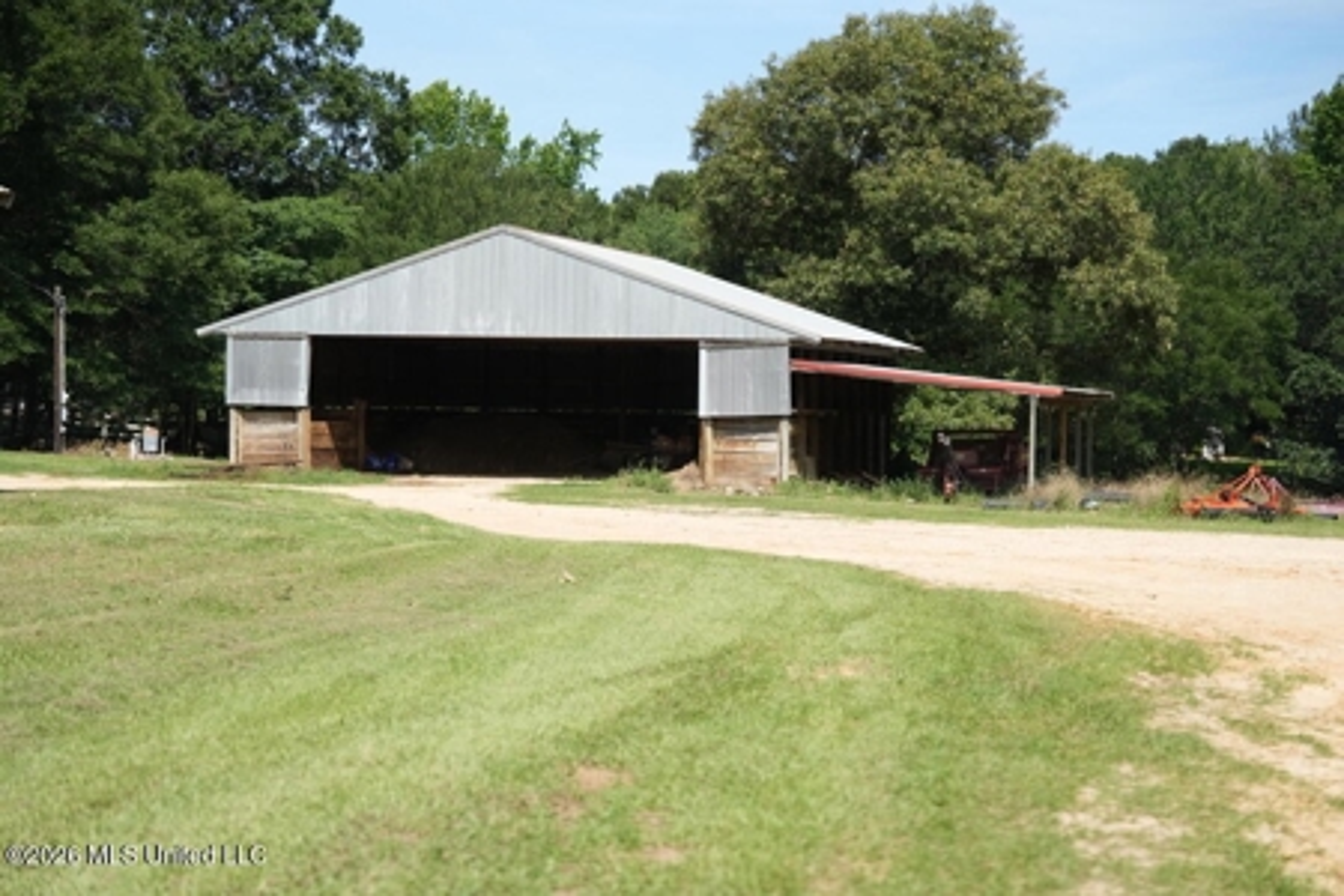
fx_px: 2613
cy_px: 448
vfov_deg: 19.5
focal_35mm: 70
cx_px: 672
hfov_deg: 28.8
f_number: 2.8
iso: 800
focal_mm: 70
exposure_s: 1/8000
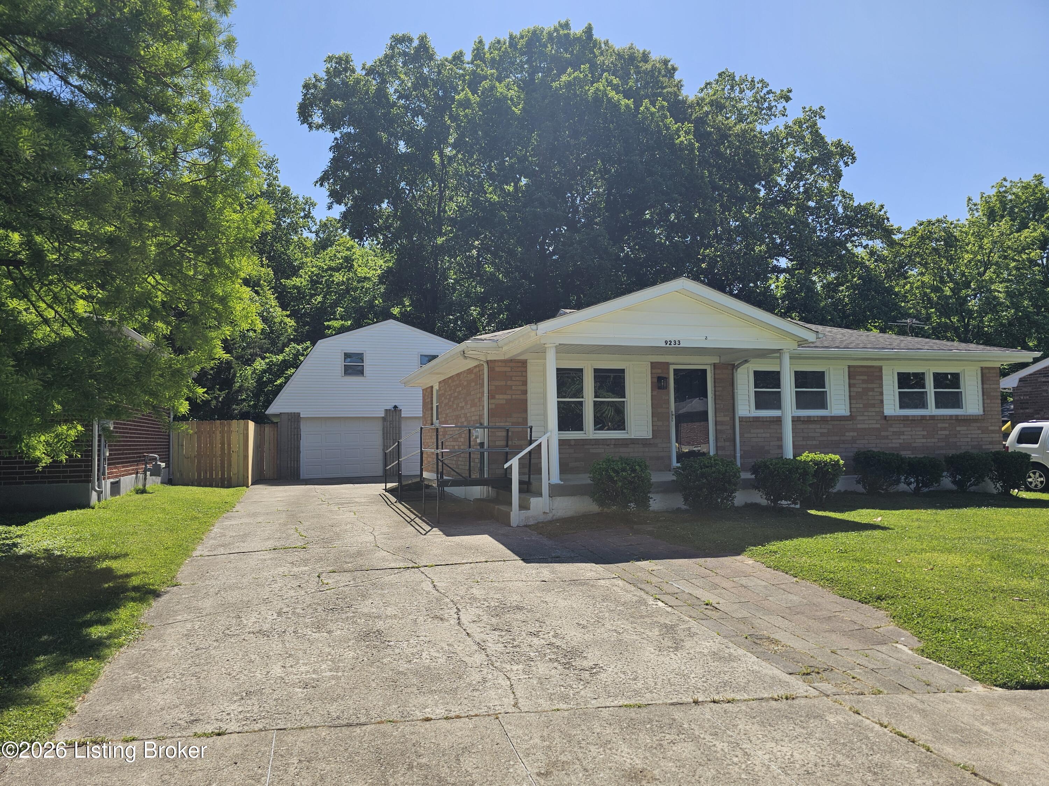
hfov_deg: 73.9
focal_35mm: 23
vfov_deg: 58.9
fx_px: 697
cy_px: 393
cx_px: 524
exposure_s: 1/722
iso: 10
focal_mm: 6.3
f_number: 1.7
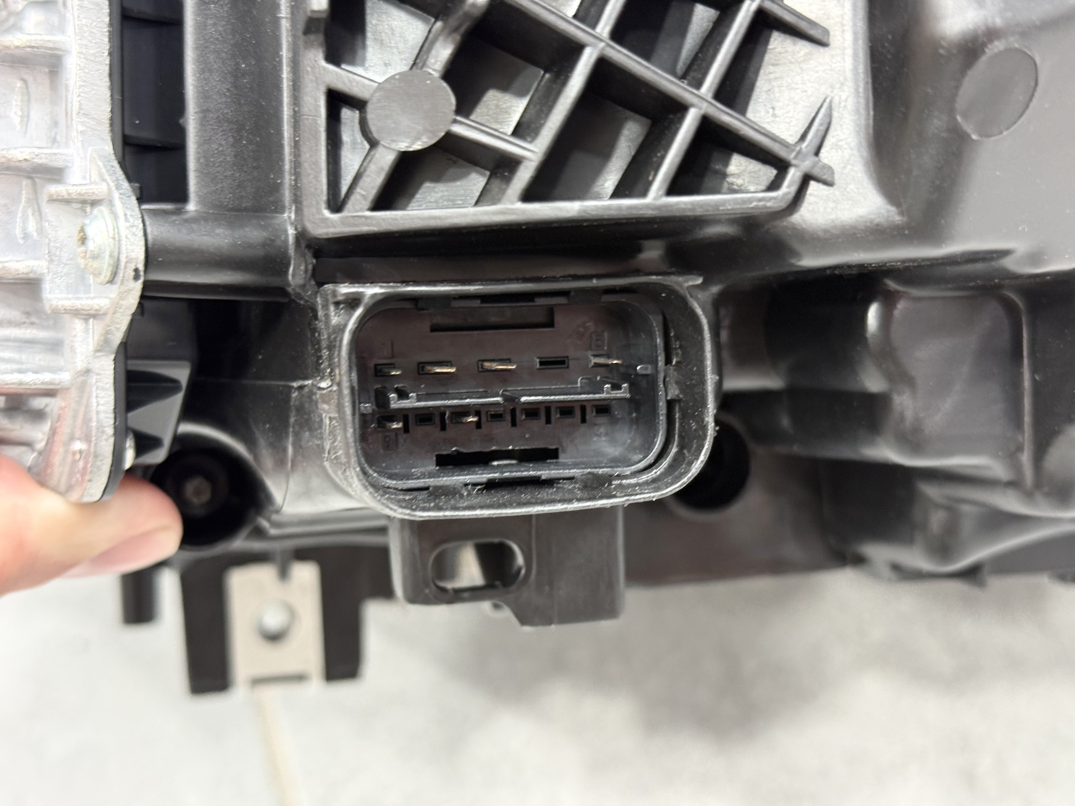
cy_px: 403
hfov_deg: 39.7
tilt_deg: -46.3
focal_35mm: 48
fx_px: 1491
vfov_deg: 30.3
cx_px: 538
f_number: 1.78
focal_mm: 6.76
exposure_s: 1/50
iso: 160
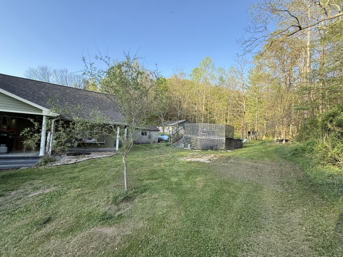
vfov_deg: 78.1
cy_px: 134
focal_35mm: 16
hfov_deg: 94.3
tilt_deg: -2.2
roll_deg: -4.3
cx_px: 185
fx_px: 159
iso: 50
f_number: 2.2
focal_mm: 2.22
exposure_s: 1/335
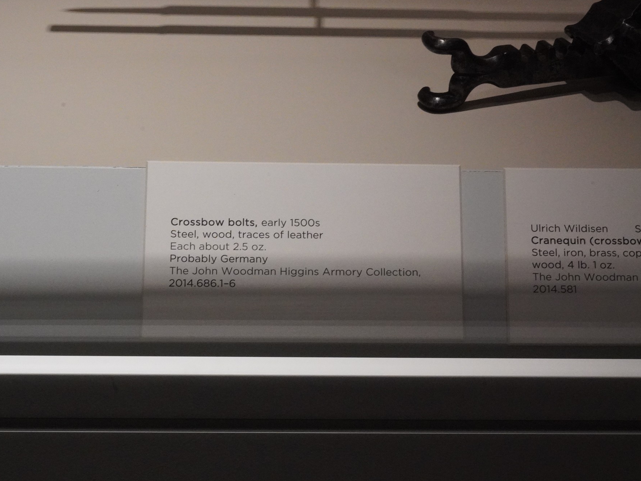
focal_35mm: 64
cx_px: 296
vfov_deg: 22.9
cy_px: 240
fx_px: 1185
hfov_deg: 30.3
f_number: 22
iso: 10000
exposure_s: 1/80
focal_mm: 59
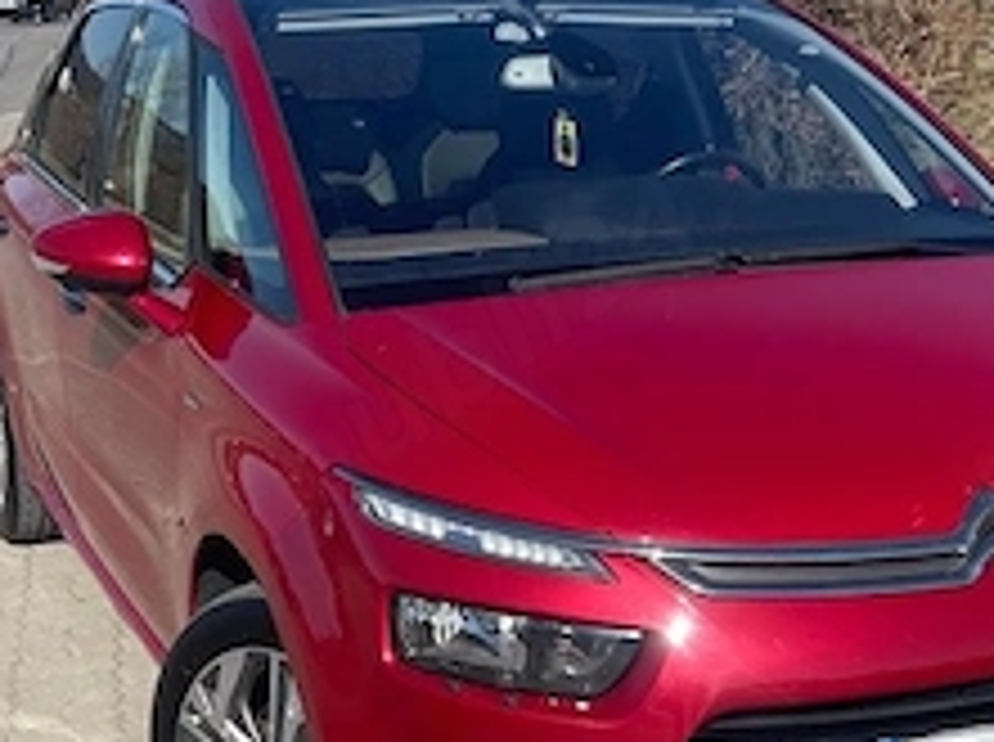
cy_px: 319
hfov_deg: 28.2
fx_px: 1949
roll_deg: +1.7
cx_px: 738
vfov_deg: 21.5
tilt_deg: -13.7
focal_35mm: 68
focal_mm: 5.1
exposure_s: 1/3559
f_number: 1.6
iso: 32
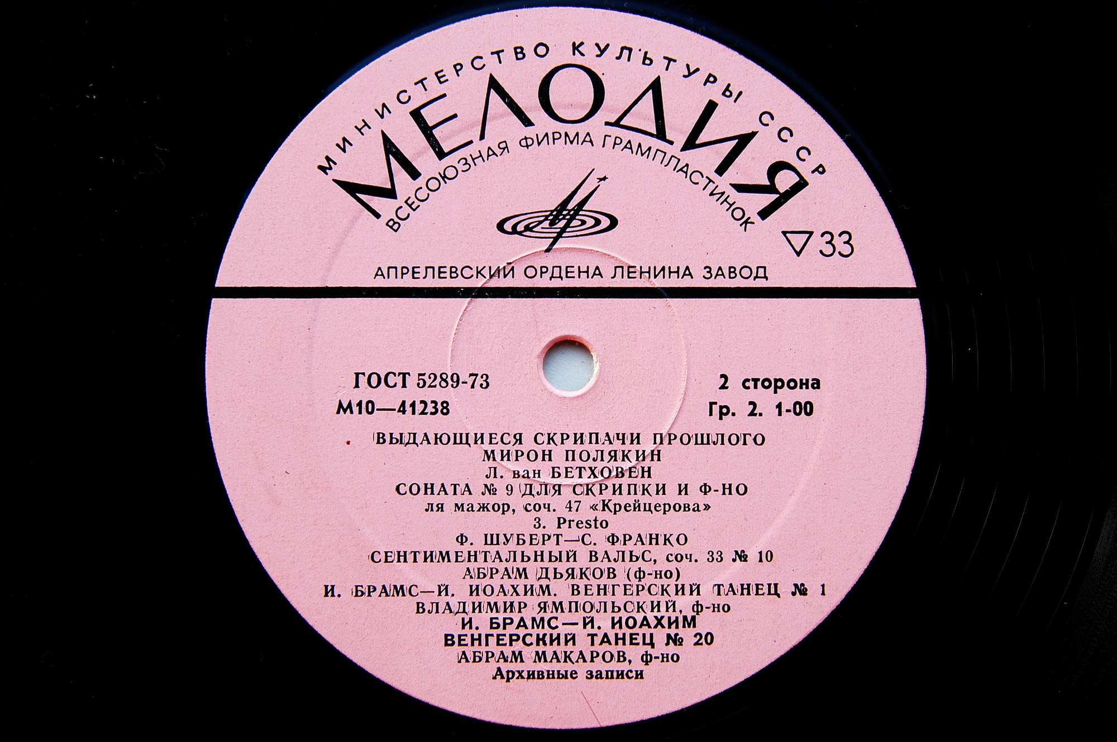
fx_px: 1628
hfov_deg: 37.9
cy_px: 371
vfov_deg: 25.7
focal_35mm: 52
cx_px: 558
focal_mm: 35
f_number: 5
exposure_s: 1/90
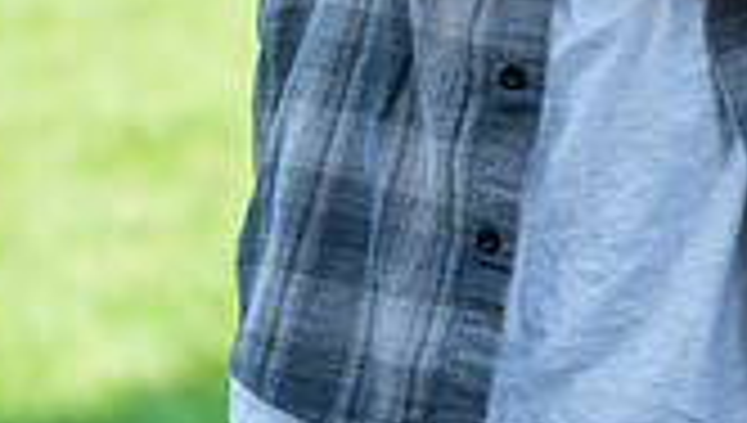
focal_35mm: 566
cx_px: 605
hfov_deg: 3.8
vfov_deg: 2.2
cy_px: -338
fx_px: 11229
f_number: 6.3
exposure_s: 1/125
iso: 100
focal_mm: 200
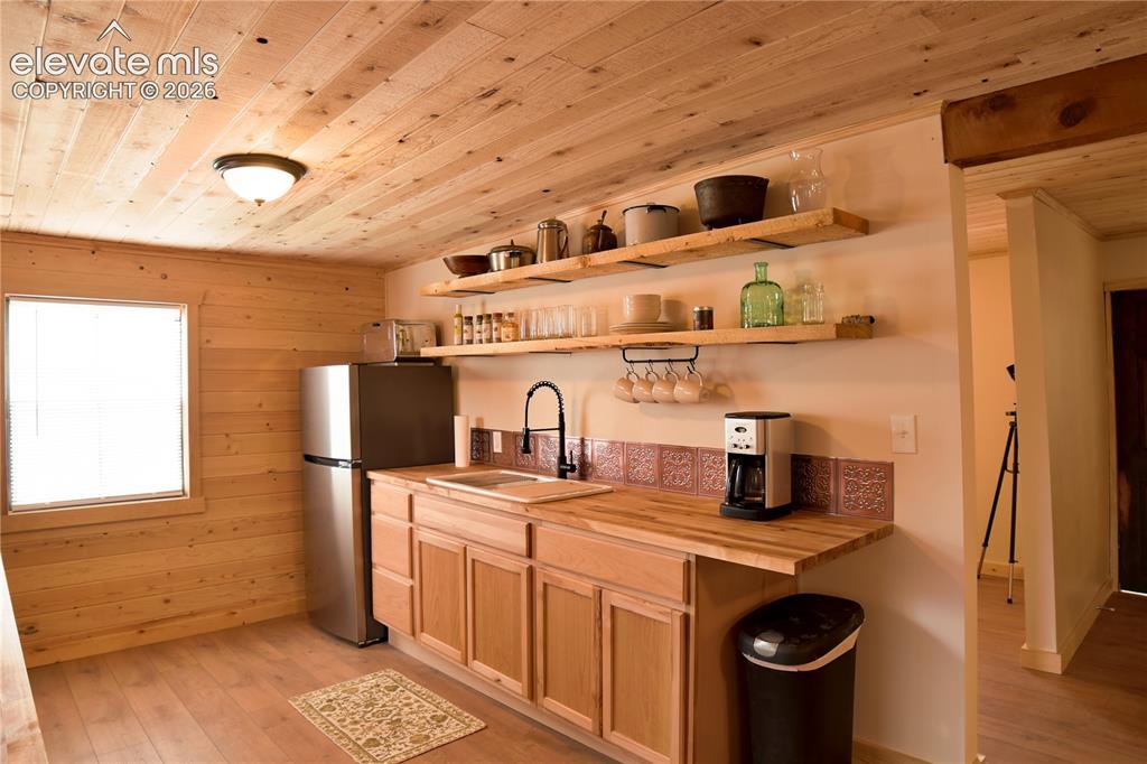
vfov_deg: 59.5
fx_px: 669
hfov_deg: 81.2
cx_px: 574
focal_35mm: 21
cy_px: 382
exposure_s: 1/20
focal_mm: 14
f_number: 4.5
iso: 4500
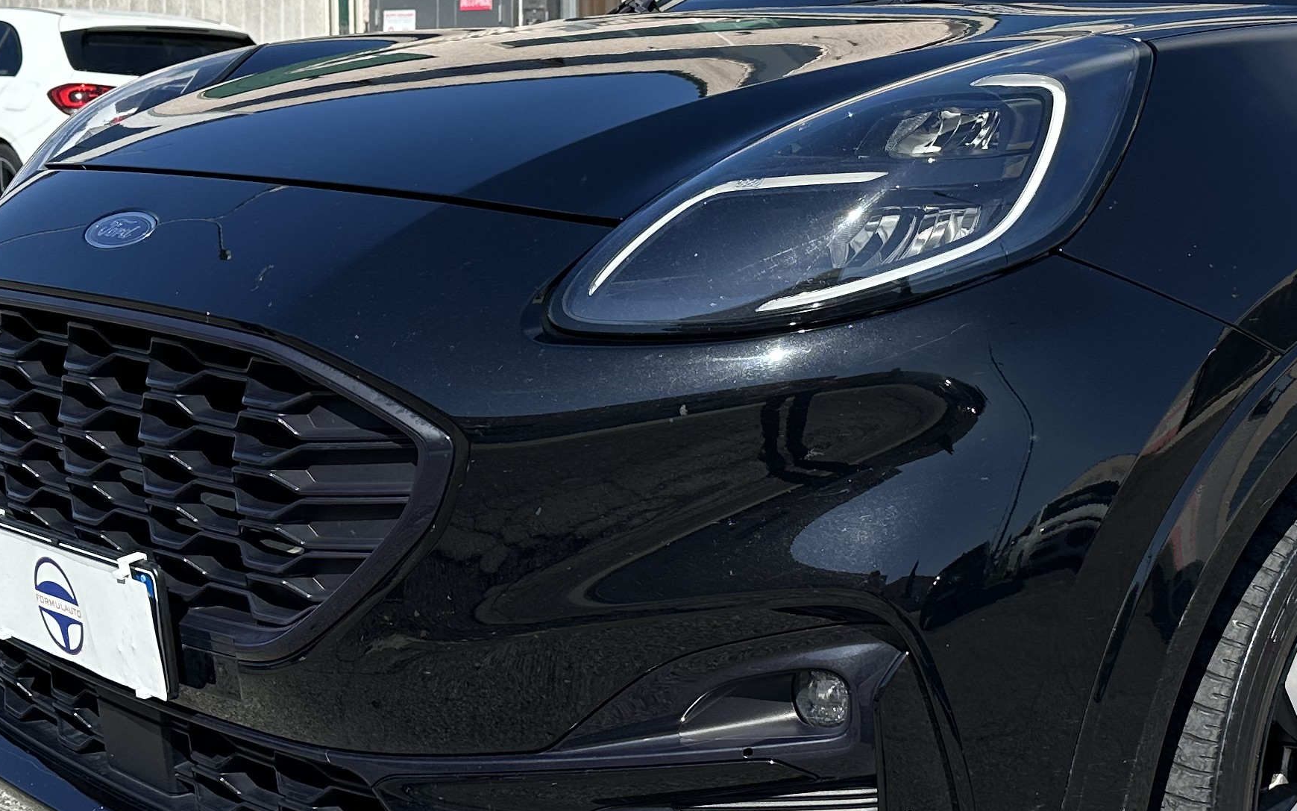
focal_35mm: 59
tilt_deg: -6.8
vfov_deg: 22.0
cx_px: 897
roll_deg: -1.0
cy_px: 371
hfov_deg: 34.1
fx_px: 2086
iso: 80
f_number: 1.78
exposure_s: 1/5000
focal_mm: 6.86
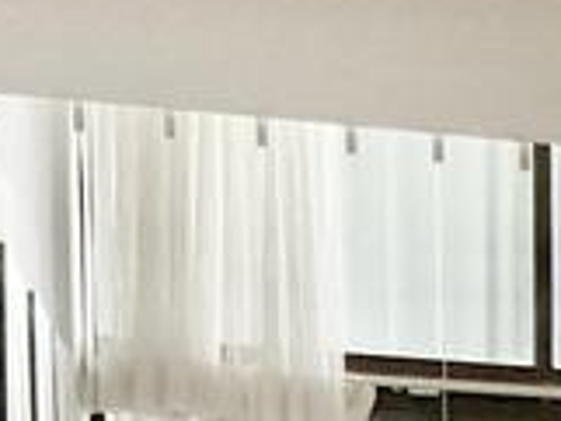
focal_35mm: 154
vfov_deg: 8.7
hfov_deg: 11.7
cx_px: 1075
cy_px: 1061
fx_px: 2498
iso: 125
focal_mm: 3
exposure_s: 1/60
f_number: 1.8
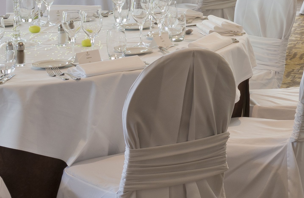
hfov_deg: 11.8
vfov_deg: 7.8
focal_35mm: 166
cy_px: -183
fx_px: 1392
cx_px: 475
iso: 100
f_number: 10
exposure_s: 1/2
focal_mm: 32
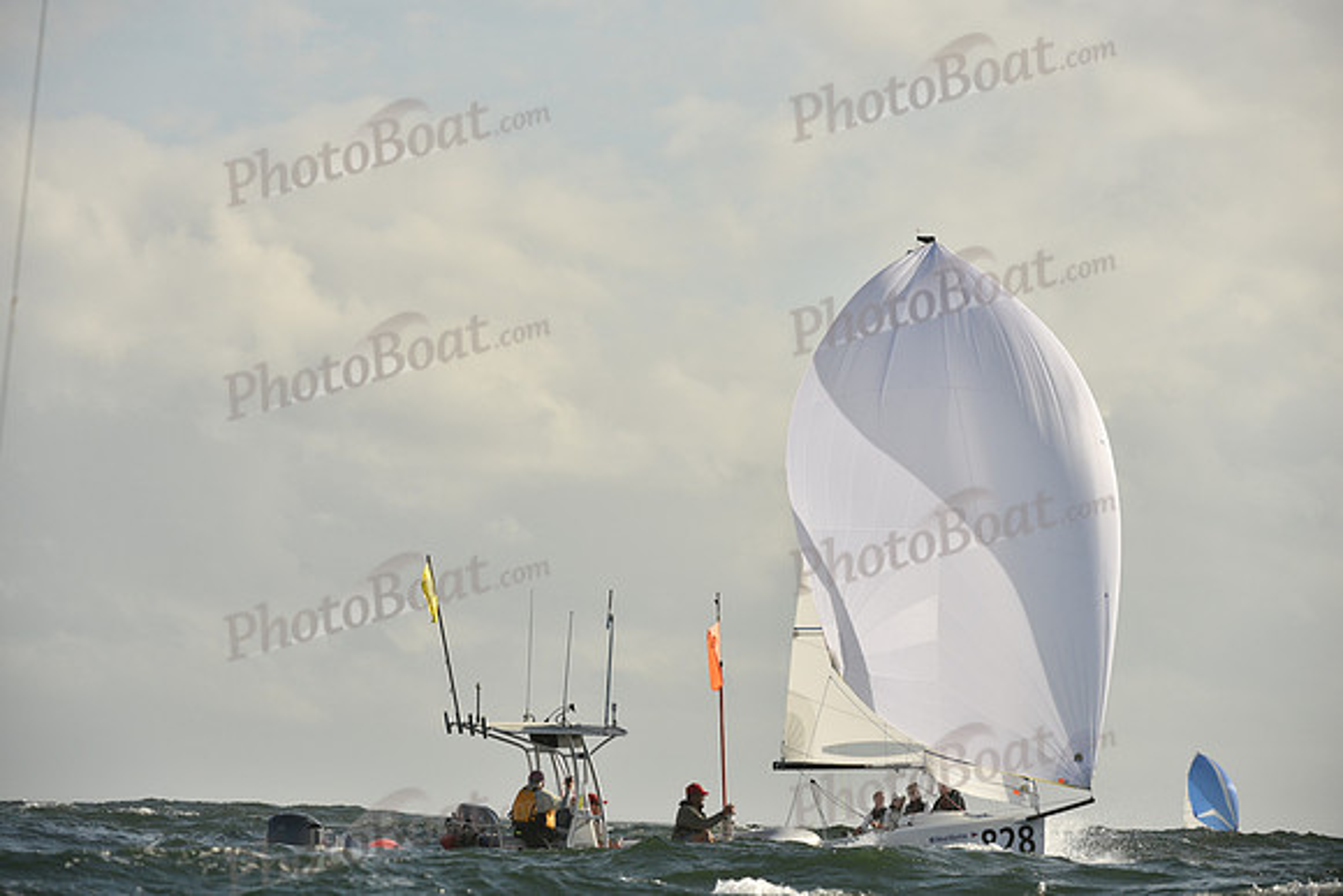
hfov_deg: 10.3
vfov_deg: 6.9
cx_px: 672
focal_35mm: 200
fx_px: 7463
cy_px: 448
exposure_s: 1/2500
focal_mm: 200
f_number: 5.6
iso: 320
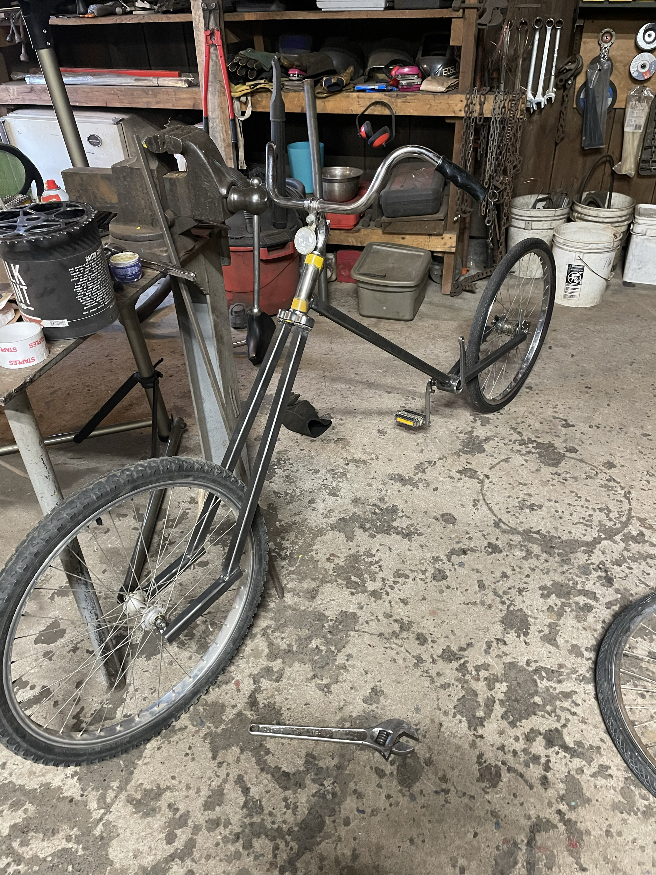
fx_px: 657
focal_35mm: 26
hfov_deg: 53.1
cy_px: 438
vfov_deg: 67.3
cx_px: 328
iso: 500
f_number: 1.6
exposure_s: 1/40
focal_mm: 4.2
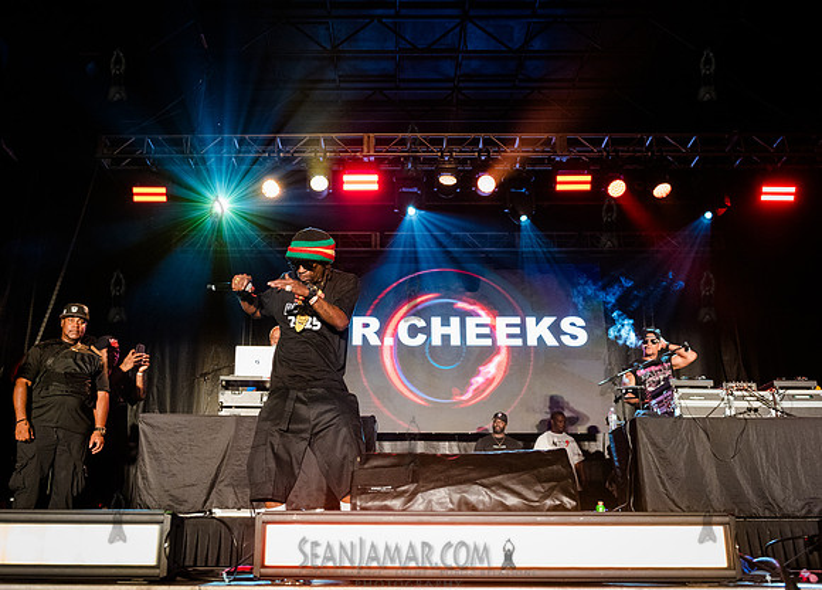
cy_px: 295
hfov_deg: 56.4
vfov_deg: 42.1
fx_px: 766
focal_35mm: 33
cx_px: 380
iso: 5000
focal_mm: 31
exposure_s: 1/400
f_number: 4
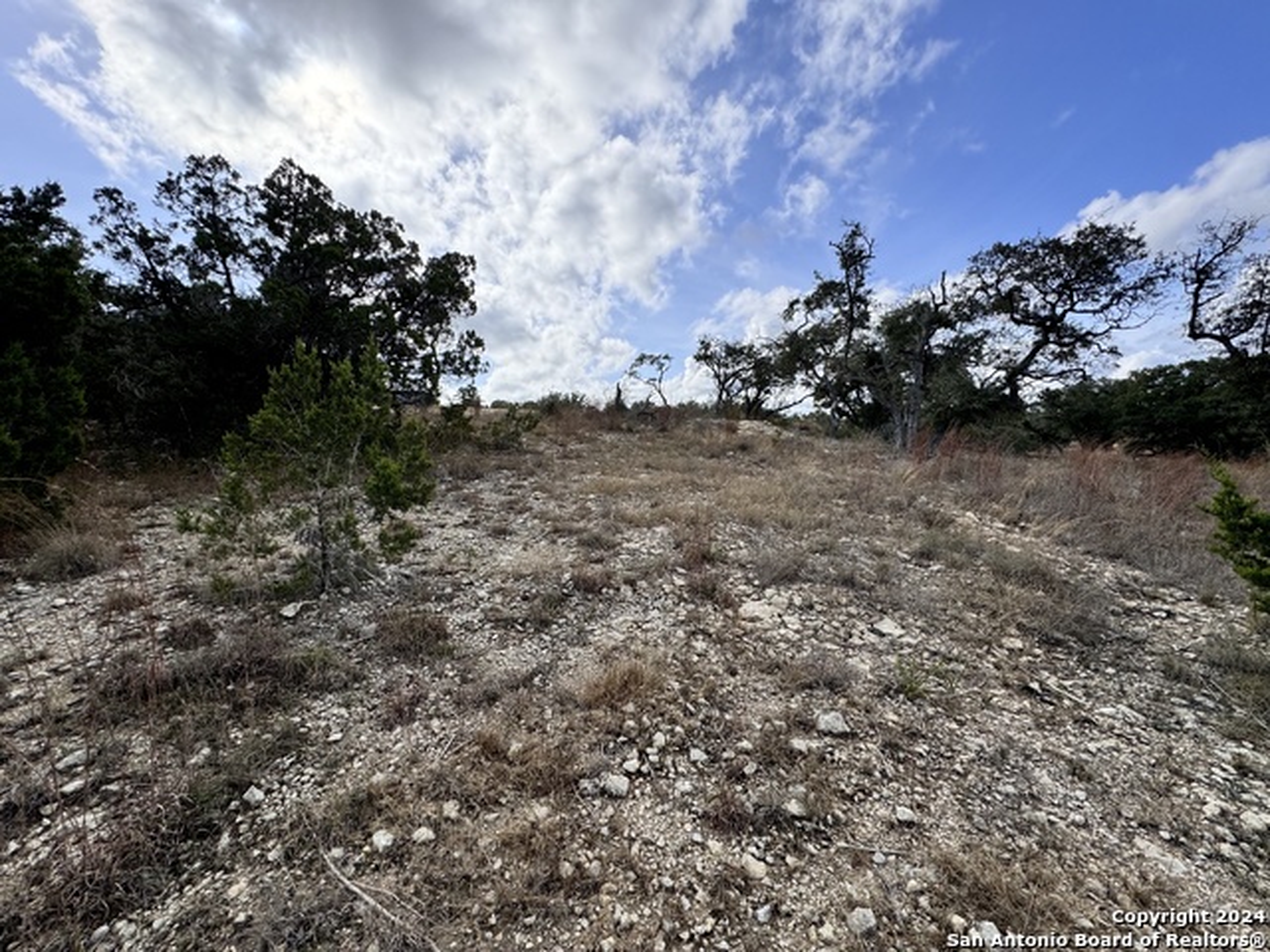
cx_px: 635
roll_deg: +1.8
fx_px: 514
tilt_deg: -3.9
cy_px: 476
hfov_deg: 102.1
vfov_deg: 85.7
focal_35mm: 14
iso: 40
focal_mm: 2.22
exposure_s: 1/1506
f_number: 2.2
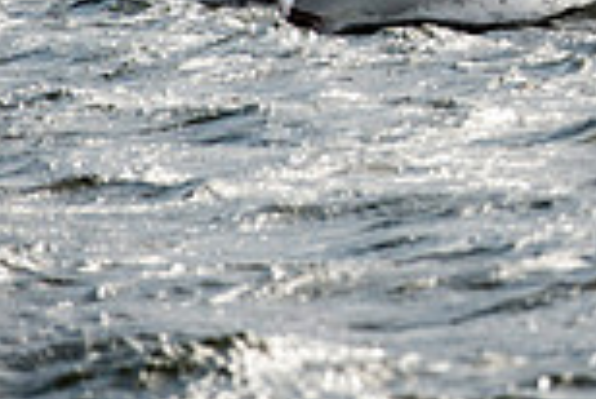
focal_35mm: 672
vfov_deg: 2.0
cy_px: -215
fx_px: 11136
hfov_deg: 3.1
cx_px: 1076
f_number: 6.3
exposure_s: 1/1600
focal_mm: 175
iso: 320
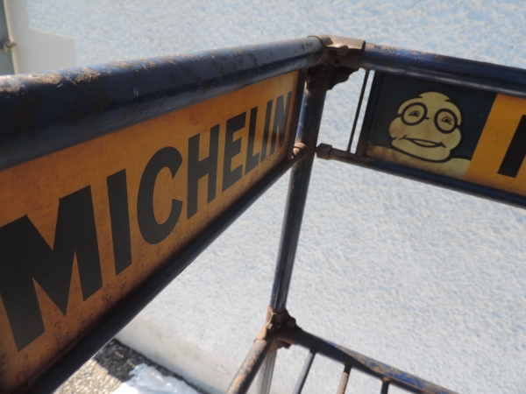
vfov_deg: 56.8
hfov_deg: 71.6
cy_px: 197
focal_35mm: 24
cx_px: 263
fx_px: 365
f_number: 3
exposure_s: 1/400
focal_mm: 4.3
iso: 80
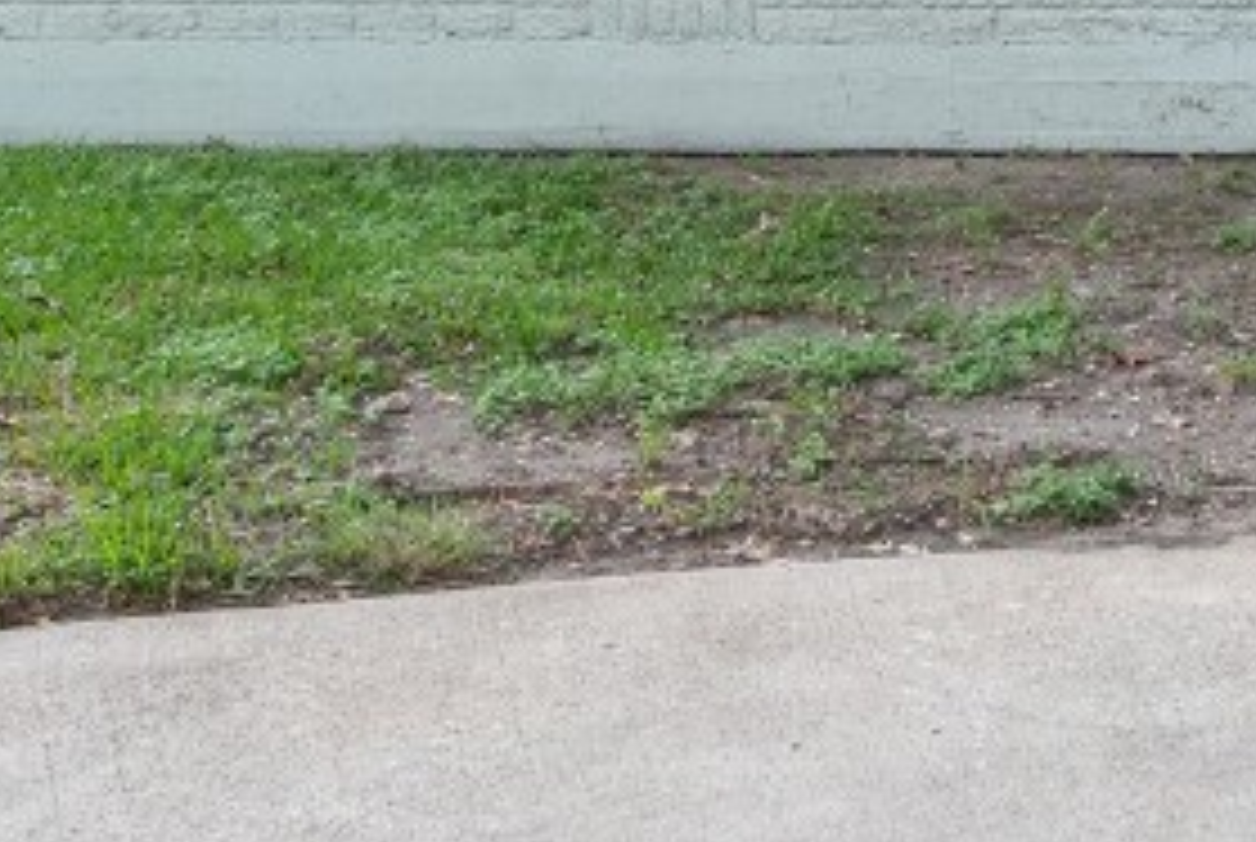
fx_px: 2518
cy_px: -297
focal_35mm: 72
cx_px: 1288
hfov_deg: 26.4
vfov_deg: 17.6
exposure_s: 1/20
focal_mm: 17.5
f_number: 9
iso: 400
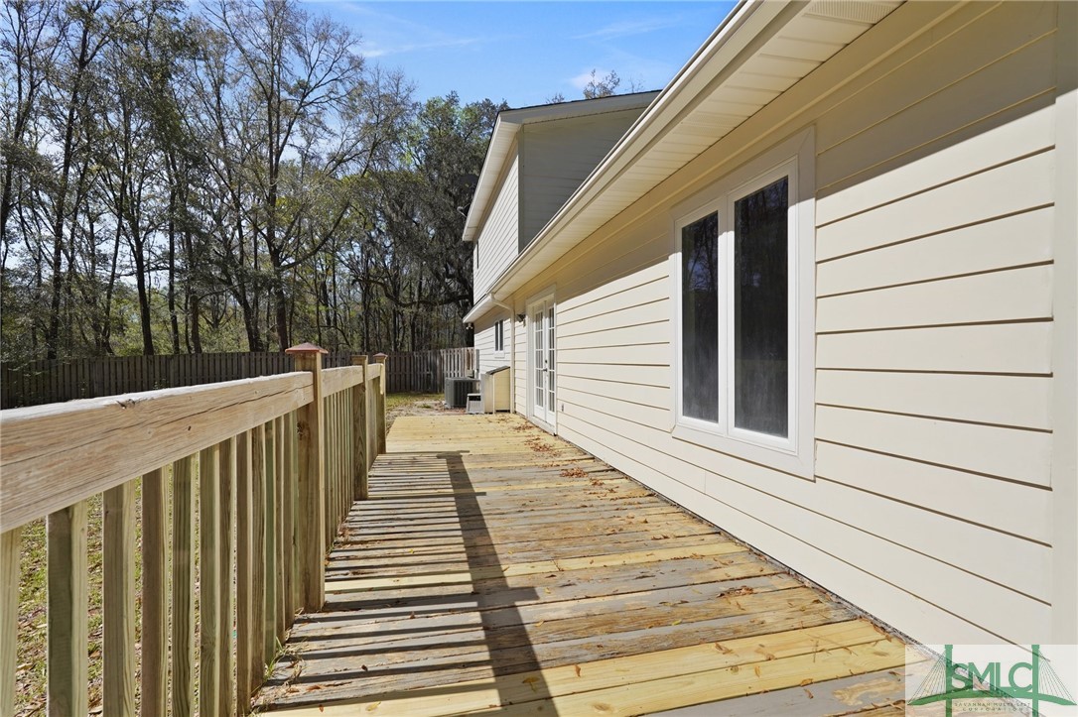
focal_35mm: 16
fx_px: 494
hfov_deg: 95.0
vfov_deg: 72.0
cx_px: 539
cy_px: 358
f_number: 9
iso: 320
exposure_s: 1/500
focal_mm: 16.5
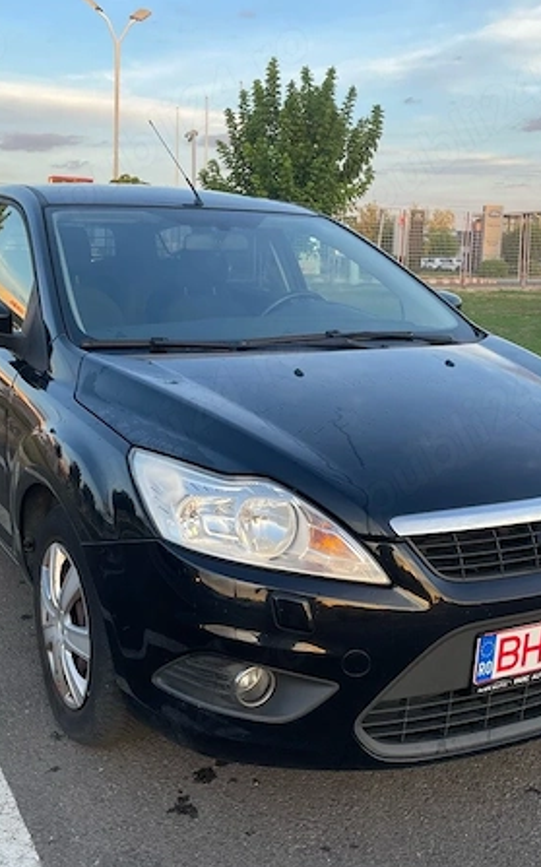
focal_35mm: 37
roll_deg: -1.4
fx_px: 874
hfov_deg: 34.4
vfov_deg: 52.8
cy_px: 433
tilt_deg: -9.4
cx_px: 260
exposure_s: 1/121
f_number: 1.6
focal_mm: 4.2
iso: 40
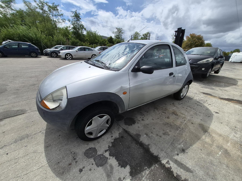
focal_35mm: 13
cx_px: 121
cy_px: 90
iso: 40
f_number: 2.2
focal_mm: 1.74
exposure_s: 1/10000
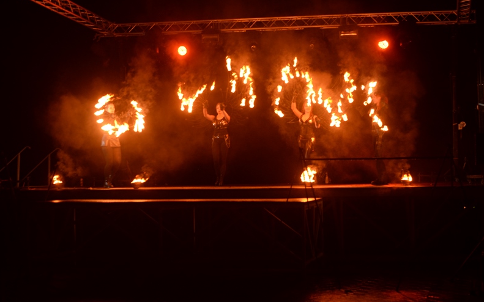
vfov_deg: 19.7
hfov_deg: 31.1
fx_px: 870
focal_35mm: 66
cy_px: 125
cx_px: 233
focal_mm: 50
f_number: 2.5
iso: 640
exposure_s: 1/100
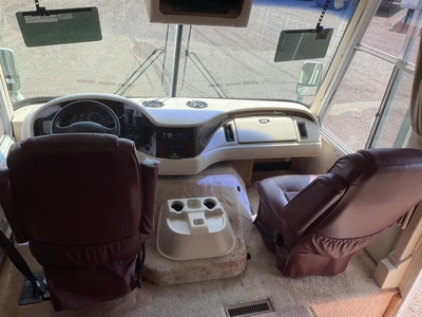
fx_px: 354
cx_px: 211
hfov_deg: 61.7
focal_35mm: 29
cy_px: 158
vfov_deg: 48.2
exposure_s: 1/504
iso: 25
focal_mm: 3
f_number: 1.8
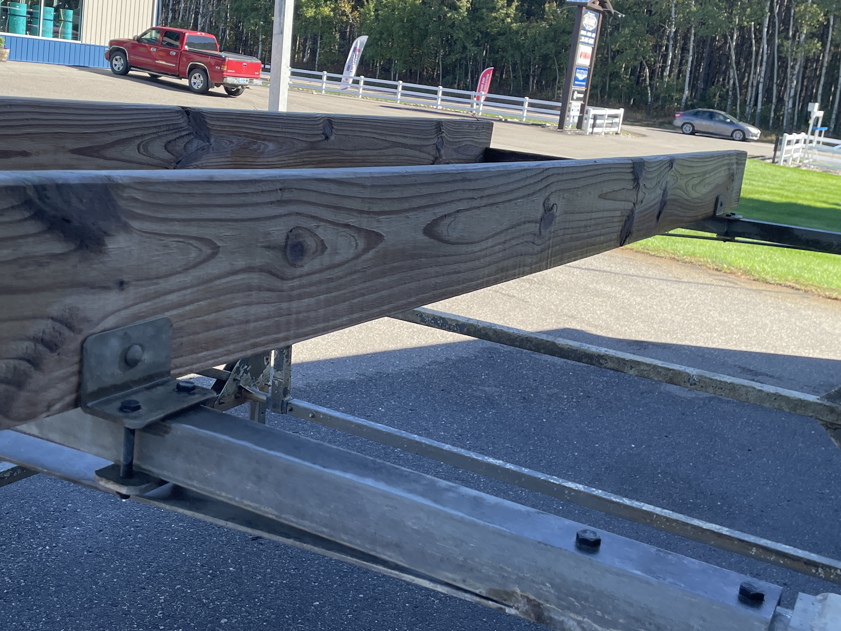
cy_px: 251
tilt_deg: -10.8
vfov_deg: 34.2
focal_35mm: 42
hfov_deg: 44.6
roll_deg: -6.5
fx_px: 1020
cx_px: 354
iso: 32
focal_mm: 4.2
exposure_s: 1/769
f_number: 1.6
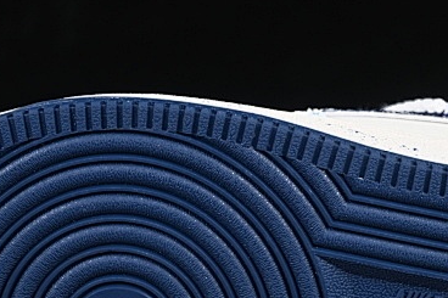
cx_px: 327
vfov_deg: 6.2
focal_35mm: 220
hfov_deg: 9.3
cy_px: 151
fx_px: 2736
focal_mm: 50
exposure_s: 1/60
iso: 160
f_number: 6.3
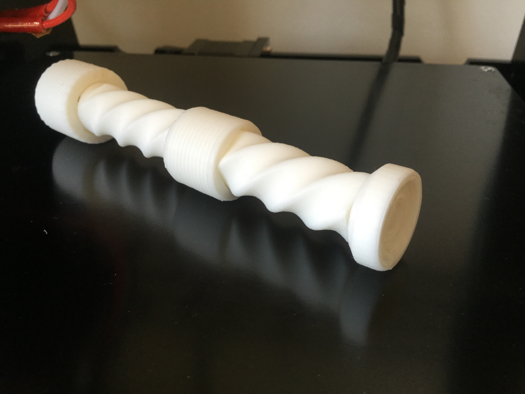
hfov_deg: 58.4
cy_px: 197
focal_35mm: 31
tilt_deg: -32.0
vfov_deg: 45.4
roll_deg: -0.3
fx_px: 470
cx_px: 262
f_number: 2.4
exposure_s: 1/30
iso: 50
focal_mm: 3.3
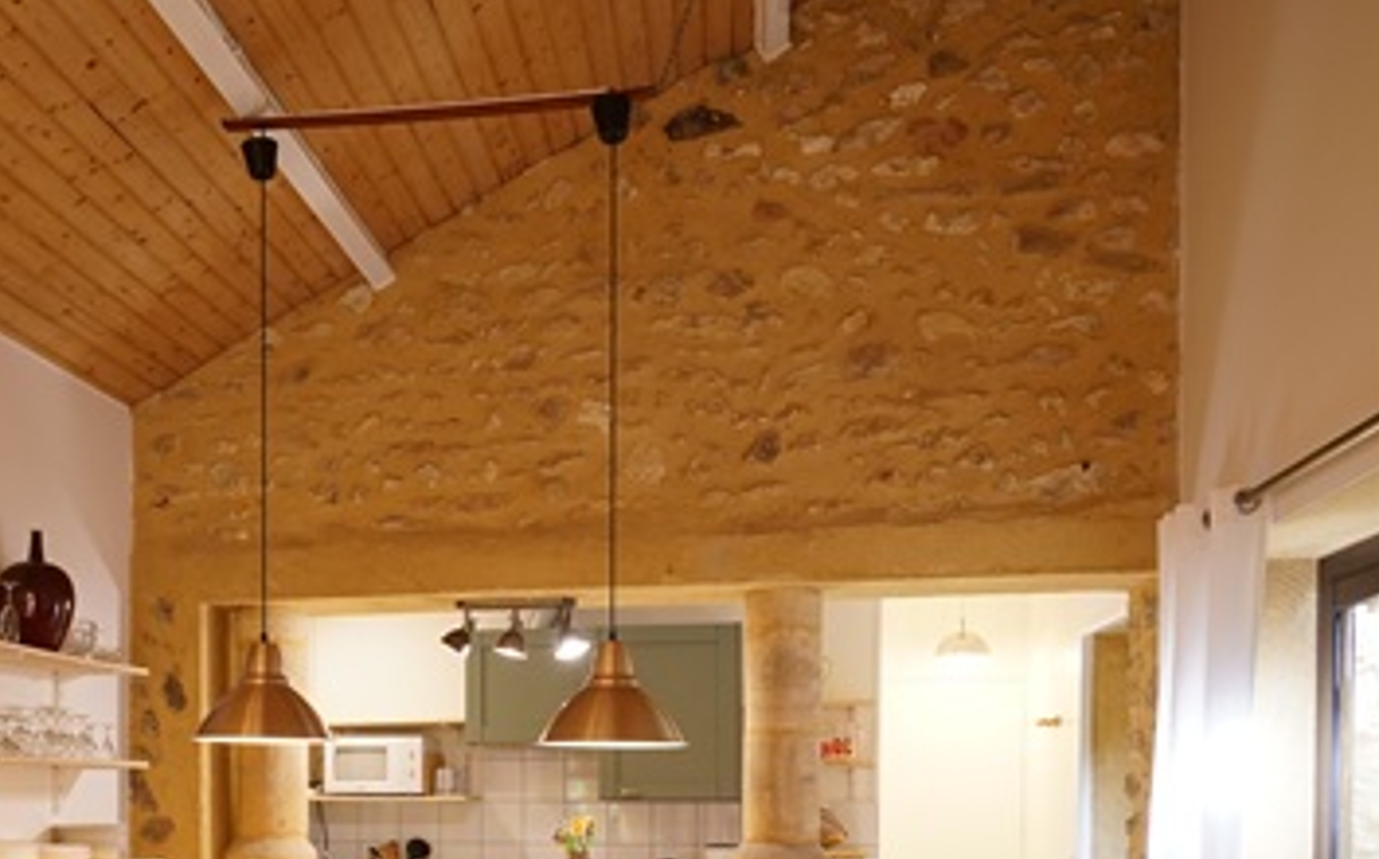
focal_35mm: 37
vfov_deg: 32.2
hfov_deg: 52.1
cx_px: 496
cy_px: 814
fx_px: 1389
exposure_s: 1/30
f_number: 4
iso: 500
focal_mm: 16
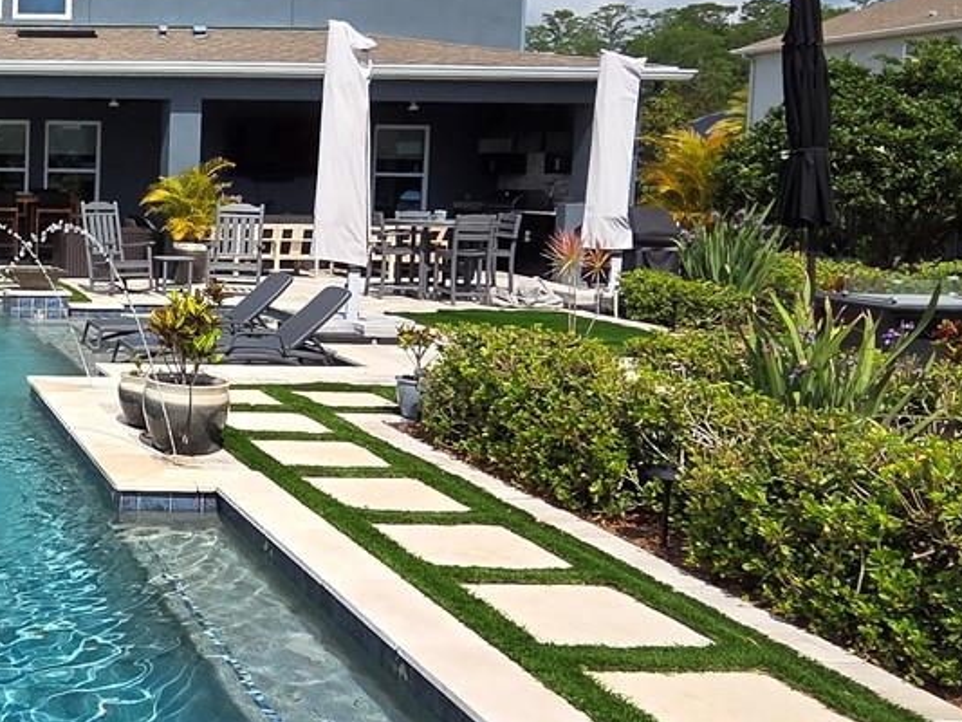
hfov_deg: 37.8
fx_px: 1084
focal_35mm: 39
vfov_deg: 36.5
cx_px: -153
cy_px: 247
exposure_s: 1/2701
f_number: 2.2
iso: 50
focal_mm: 2.2
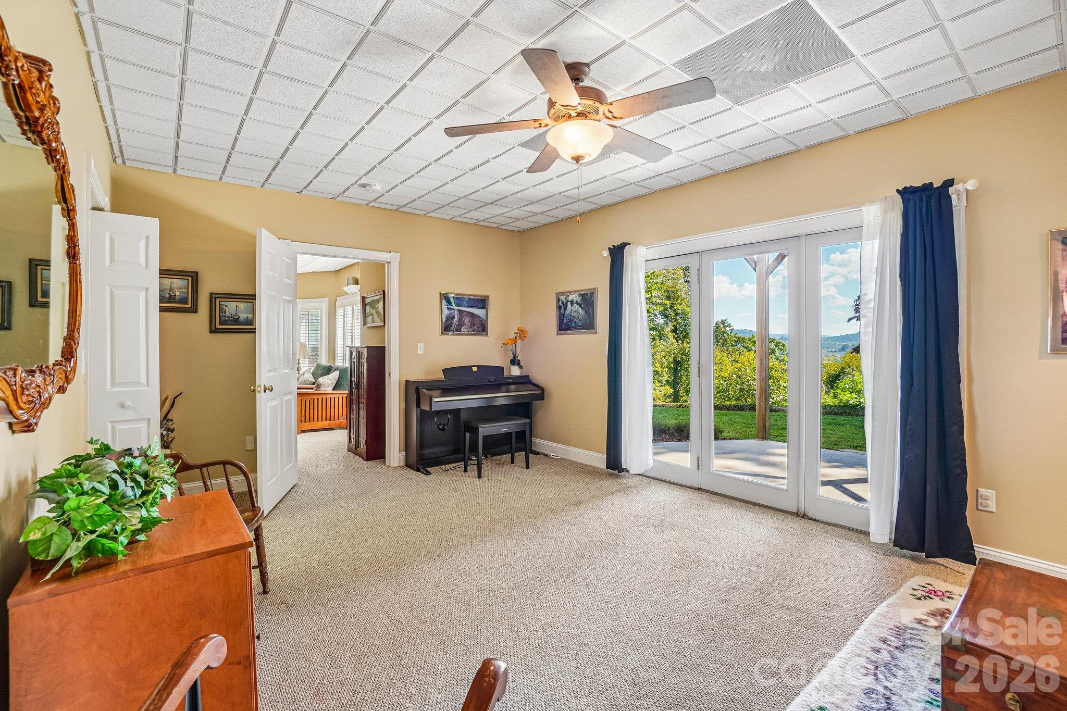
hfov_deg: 100.4
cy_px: 356
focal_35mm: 15
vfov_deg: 77.3
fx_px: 445
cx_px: 534
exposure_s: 1/30
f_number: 8
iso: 320
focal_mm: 10
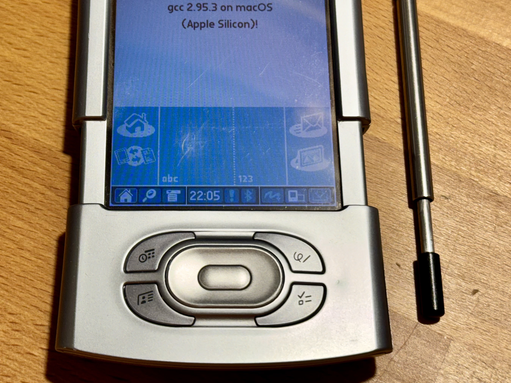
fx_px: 1063
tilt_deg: -64.5
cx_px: 212
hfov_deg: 27.0
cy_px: 127
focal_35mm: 72
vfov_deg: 20.4
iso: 50
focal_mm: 6.76
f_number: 1.78
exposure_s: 1/100
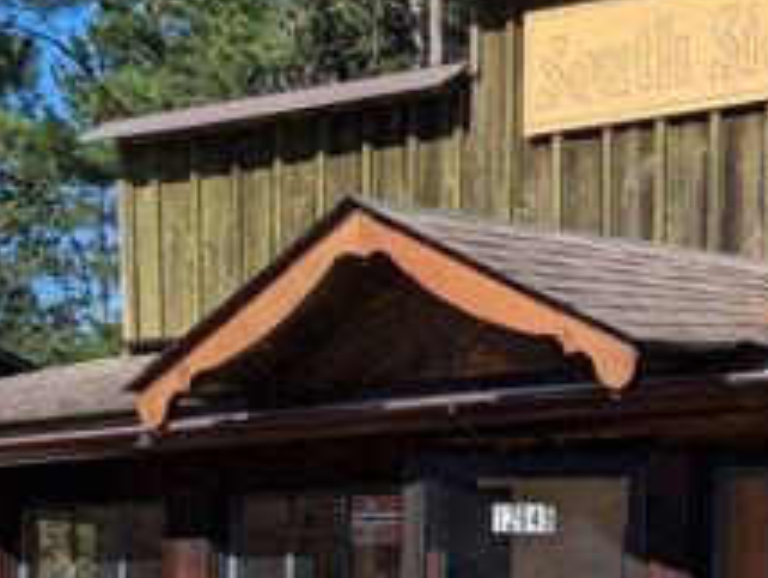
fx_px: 2643
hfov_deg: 15.5
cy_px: 725
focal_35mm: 119
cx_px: 1064
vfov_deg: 12.2
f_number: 1.85
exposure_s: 1/1919
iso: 42
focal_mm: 6.81
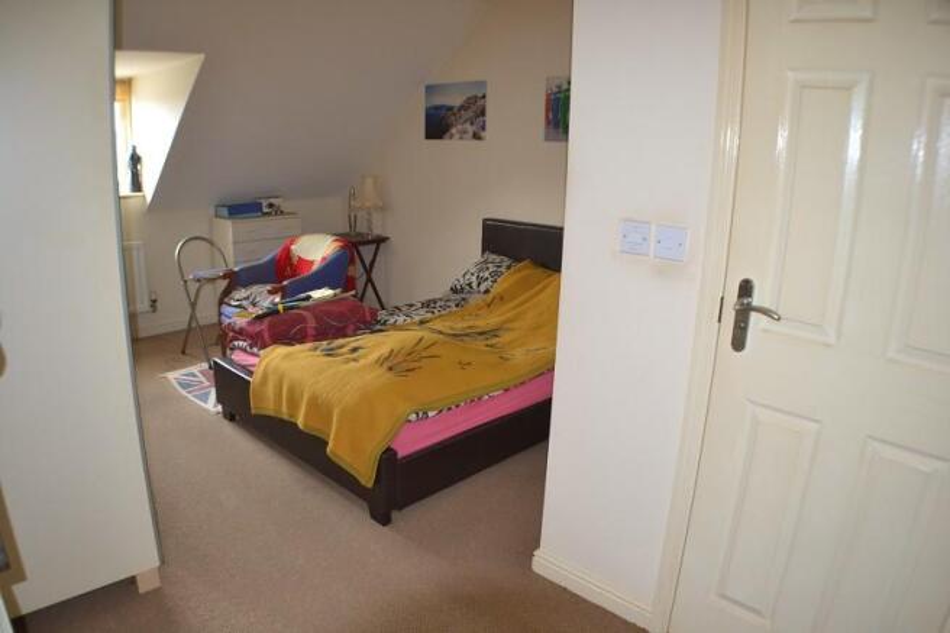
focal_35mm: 33
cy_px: 316
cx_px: 475
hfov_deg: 57.2
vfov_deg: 39.9
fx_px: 871
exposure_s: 1/60
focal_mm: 22
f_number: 3.8
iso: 720
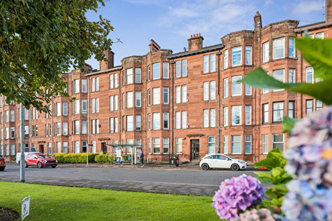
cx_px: 166
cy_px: 110
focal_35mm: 22
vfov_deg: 57.2
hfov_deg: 78.6
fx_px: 203
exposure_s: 1/100
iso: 50
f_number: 4.5
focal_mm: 22
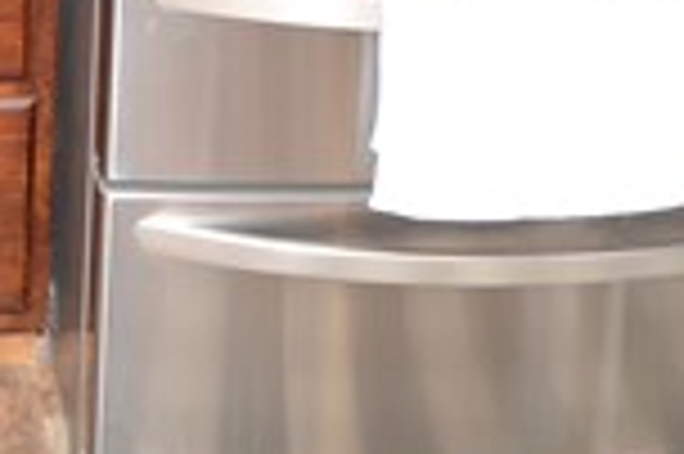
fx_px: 2031
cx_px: 18
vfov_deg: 11.9
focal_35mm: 107
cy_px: -310
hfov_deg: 18.7
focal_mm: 10
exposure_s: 1/60
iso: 400
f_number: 5.6
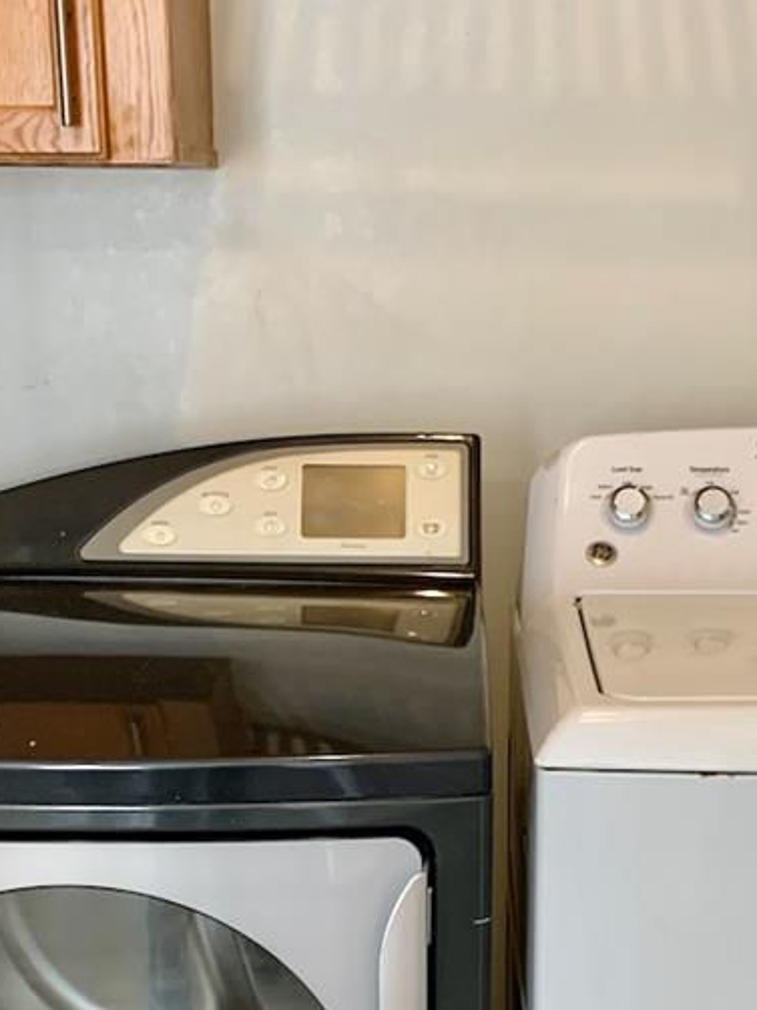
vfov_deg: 30.4
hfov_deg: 23.5
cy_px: 819
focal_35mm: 62
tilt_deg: -18.9
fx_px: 1809
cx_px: 505
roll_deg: +1.0
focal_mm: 4.25
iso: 125
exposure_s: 1/60
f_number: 1.8
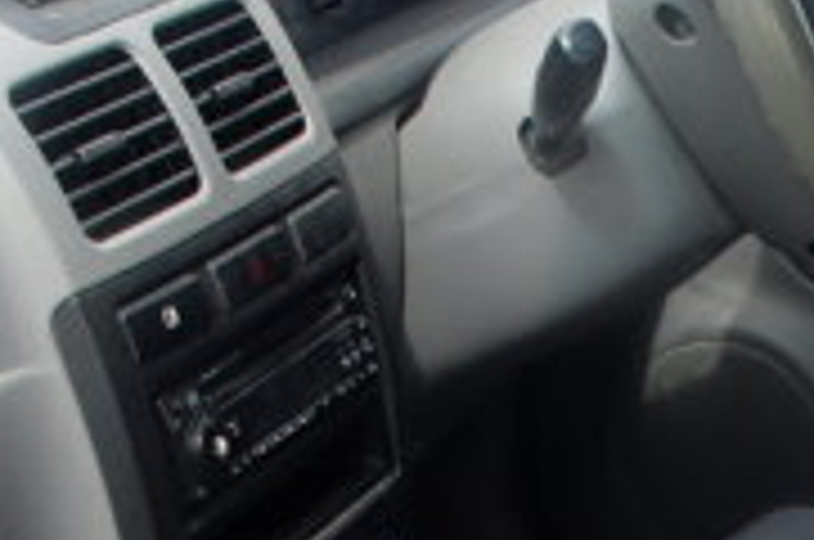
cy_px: 729
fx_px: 2663
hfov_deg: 17.1
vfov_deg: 11.2
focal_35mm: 118
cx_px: 738
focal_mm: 5.72
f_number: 4.2
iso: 100
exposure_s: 1/125
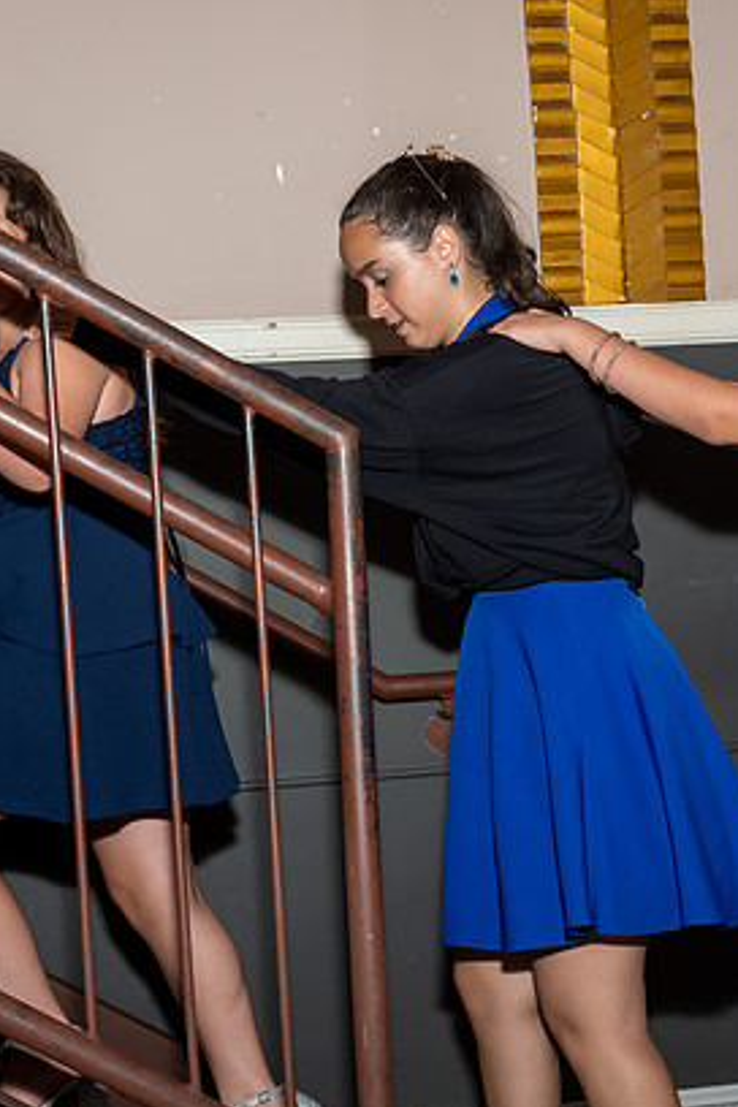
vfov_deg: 30.5
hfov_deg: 20.6
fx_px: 2029
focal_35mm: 66
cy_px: 515
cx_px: 328
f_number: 6.3
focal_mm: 26
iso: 400
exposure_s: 1/250
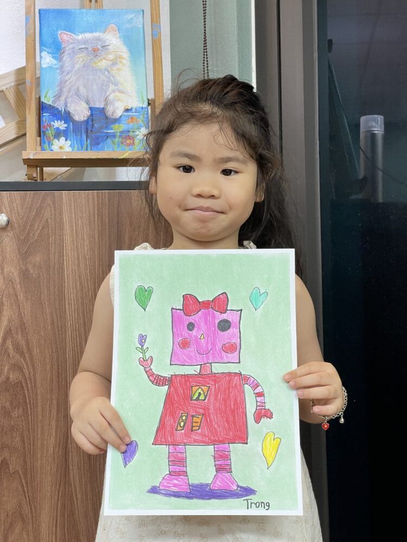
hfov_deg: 28.0
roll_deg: +1.5
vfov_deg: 36.8
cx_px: 204
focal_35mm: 52
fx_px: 815
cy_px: 271
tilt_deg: +0.5
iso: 125
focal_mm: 6
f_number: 2
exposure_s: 1/100
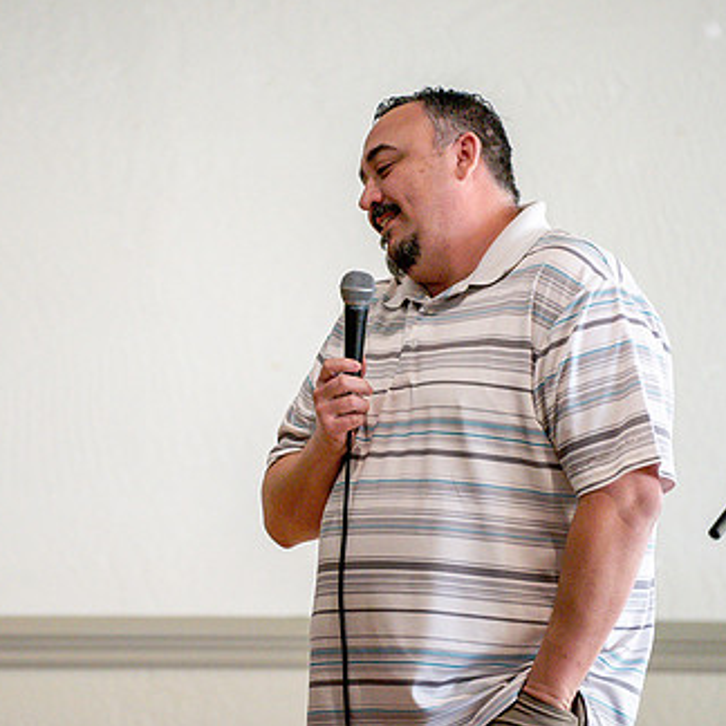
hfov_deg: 5.5
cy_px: 322
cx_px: 276
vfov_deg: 5.5
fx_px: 7522
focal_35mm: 317
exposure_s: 1/500
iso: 2000
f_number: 2.8
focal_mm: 200
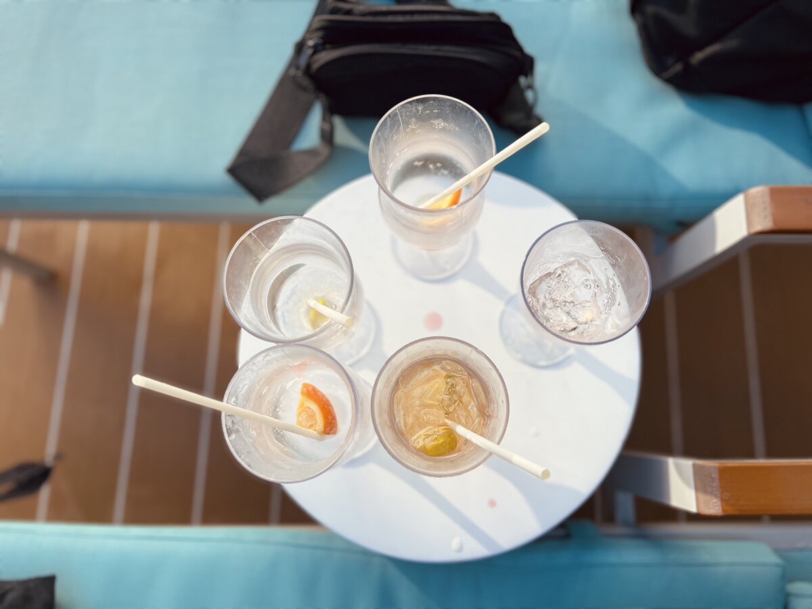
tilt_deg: -79.9
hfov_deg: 67.3
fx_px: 610
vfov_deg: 53.1
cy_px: 304
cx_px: 406
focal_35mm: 26
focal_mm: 5.7
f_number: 1.5
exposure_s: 1/1238
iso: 50
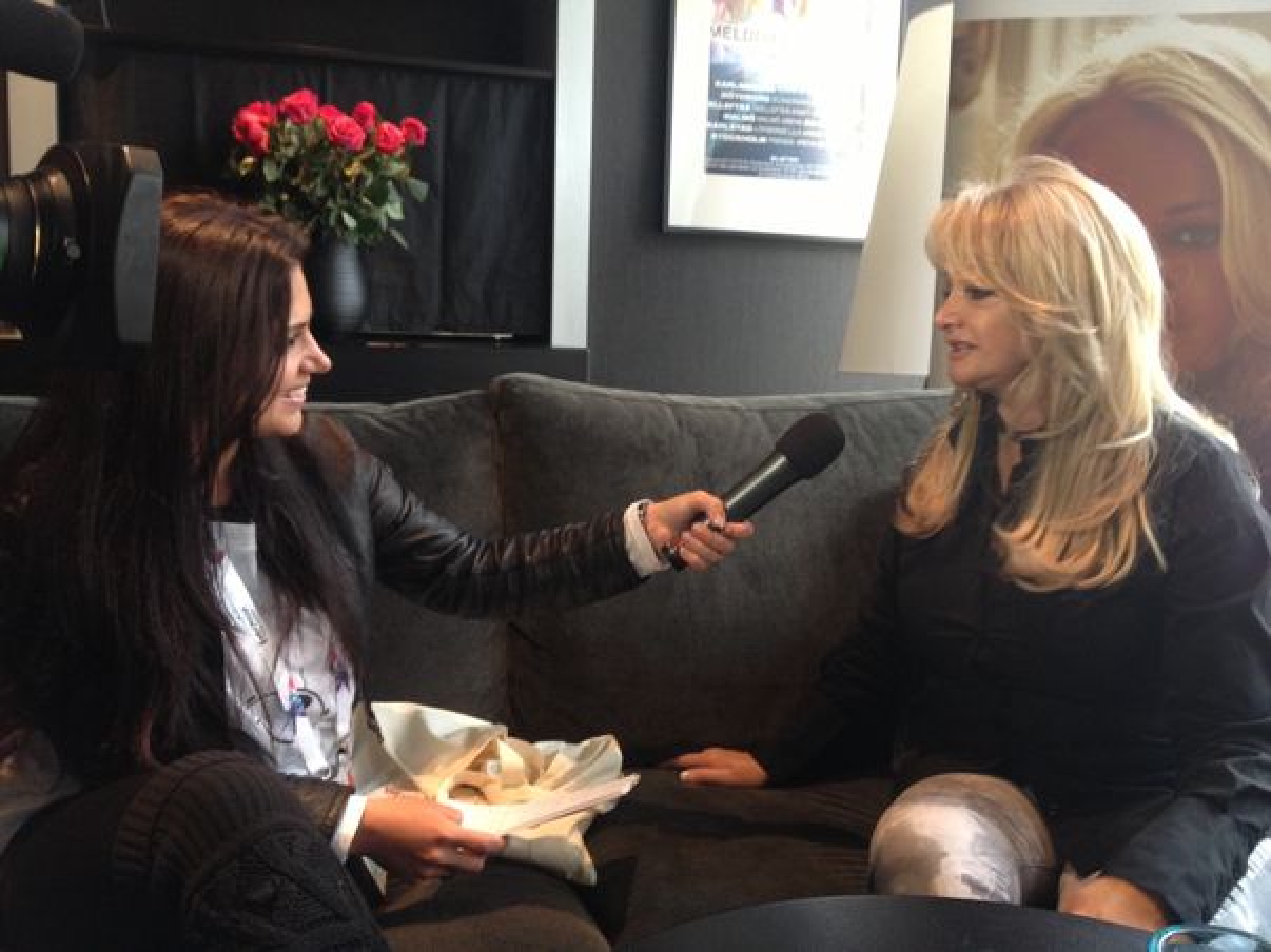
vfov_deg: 40.7
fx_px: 1285
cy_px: 476
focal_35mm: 35
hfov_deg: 52.6
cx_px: 636
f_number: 2.4
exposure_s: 1/20
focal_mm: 4.28
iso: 125
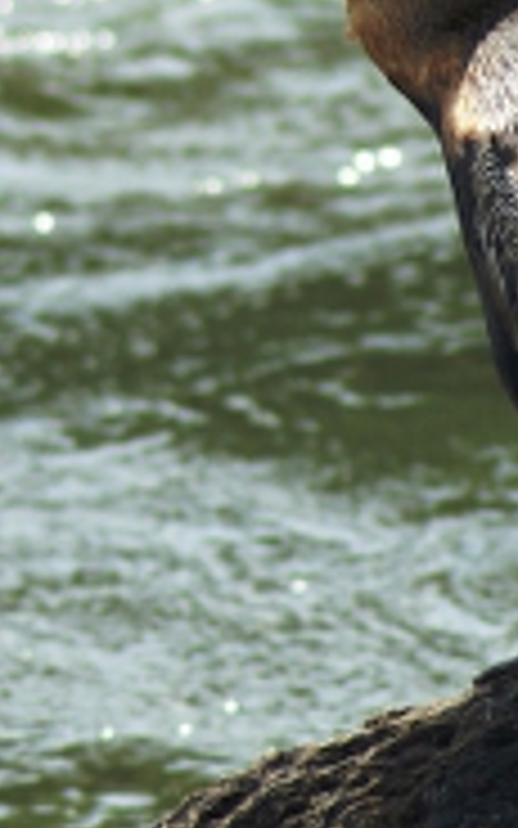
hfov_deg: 1.1
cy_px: 158
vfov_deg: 1.8
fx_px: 27105
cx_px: -27
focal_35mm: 1200
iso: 100
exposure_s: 1/400
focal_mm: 180
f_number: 5
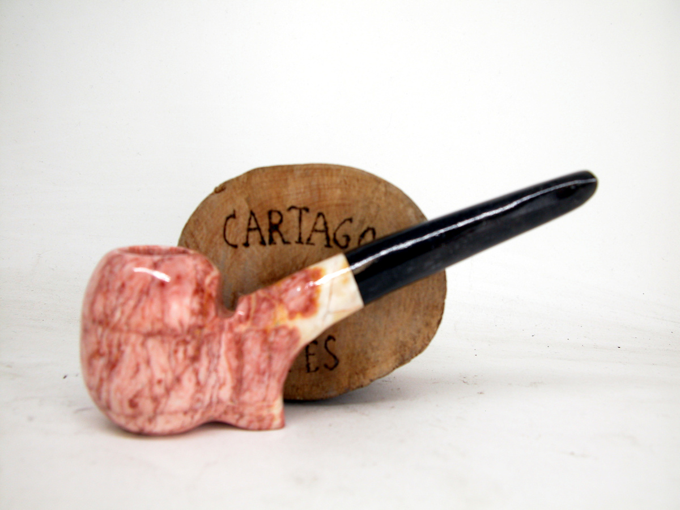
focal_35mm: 34
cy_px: 255
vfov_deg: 41.8
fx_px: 668
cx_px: 340
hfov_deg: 54.0
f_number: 3.2
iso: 100
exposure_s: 1/67.3
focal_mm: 8.9
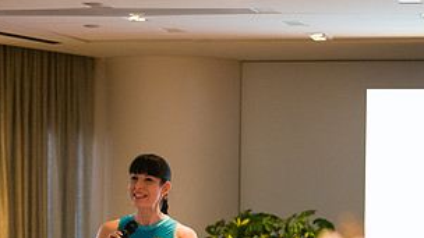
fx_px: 1574
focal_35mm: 140
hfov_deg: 15.2
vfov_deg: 8.6
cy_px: 214
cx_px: 351
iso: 1600
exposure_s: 1/320
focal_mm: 70
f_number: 3.2
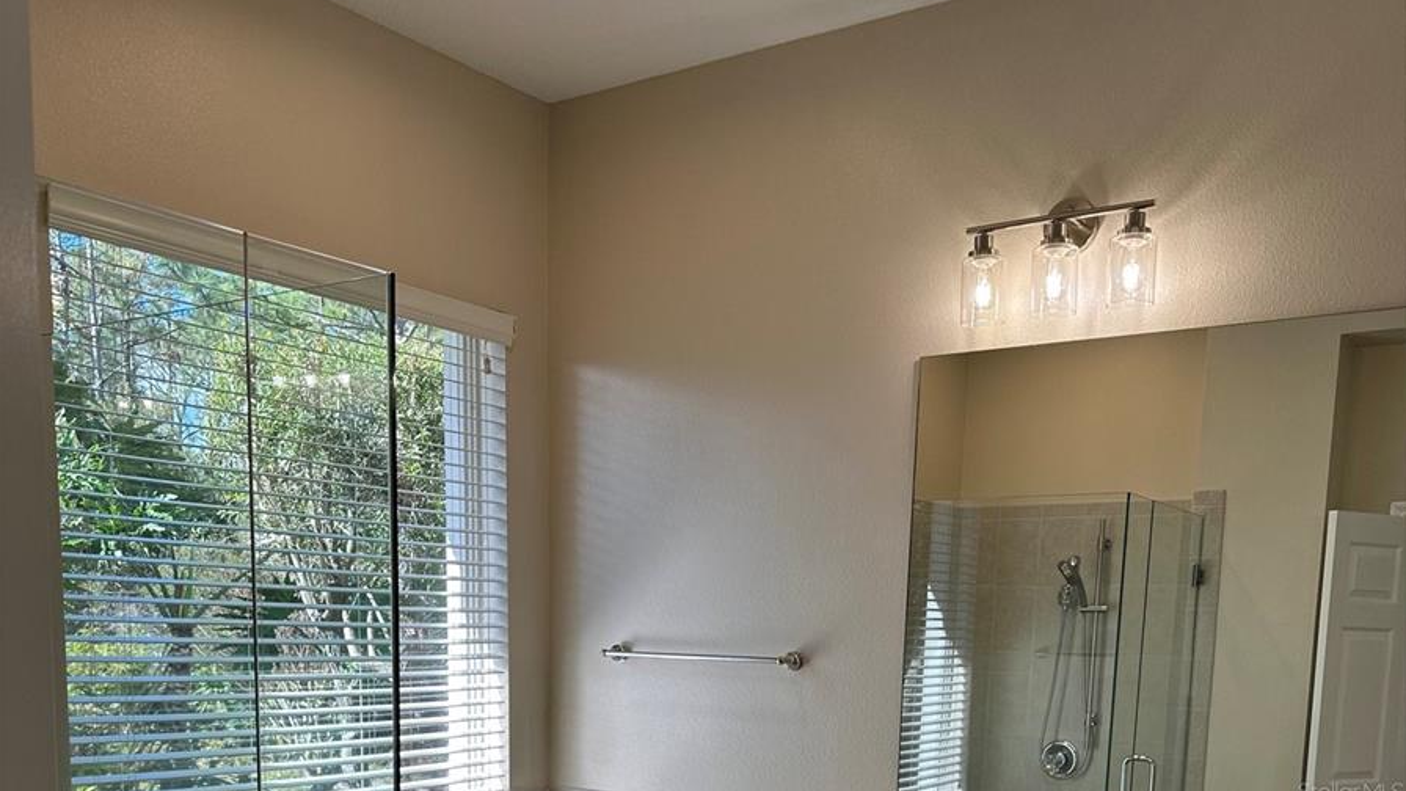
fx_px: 1305
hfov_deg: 56.6
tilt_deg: -7.2
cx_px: 703
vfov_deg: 31.2
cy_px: 791
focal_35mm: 35
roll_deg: -0.8
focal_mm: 6.86
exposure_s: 1/268
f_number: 1.78
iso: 80
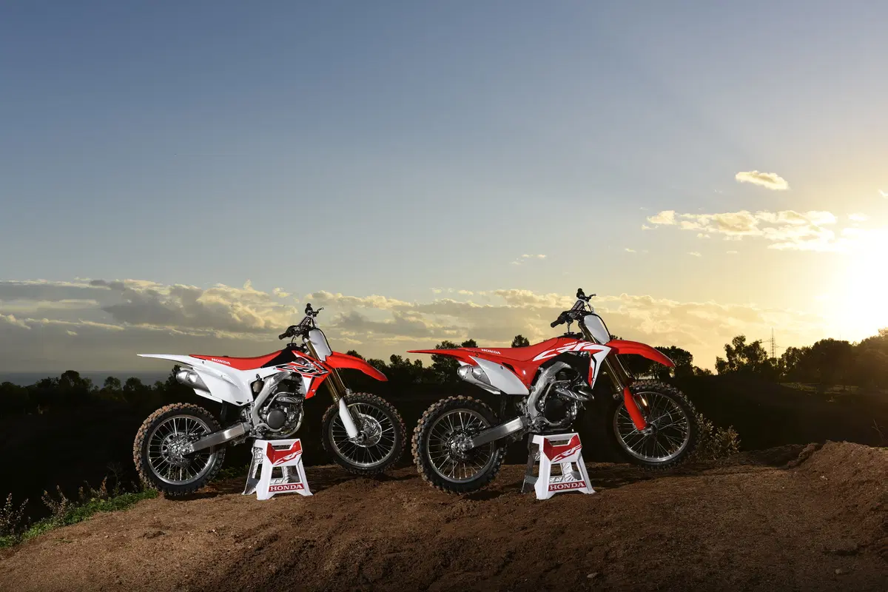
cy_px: 296
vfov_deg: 33.4
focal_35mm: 40
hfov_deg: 48.5
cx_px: 444
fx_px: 987
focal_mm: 40
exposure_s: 1/250
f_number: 8
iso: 64
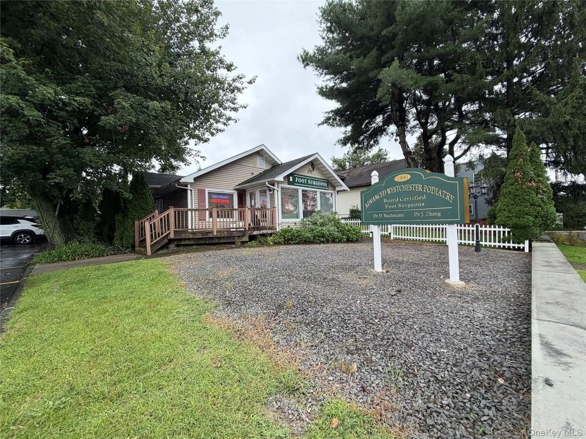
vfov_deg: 85.7
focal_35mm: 14
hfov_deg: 102.1
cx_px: 293
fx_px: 237
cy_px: 220
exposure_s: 1/121
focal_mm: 2.22
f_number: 2.2
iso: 50
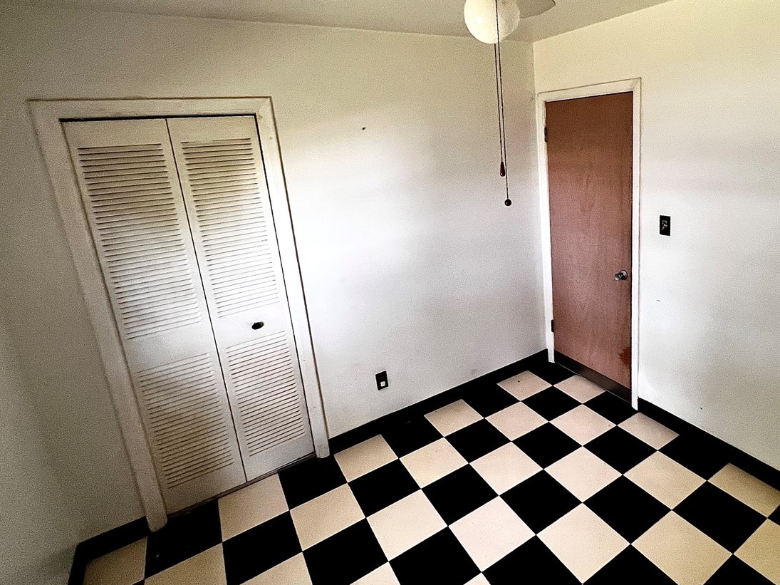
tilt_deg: -14.8
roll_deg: +4.3
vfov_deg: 68.1
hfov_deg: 82.5
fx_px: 428
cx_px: 502
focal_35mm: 19
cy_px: 239
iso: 250
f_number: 1.8
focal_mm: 1.57
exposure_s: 1/60
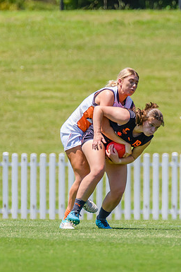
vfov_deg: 1.5
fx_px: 10179
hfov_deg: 1.0
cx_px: 147
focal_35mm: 1351
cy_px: 134
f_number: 7.1
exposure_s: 1/2000
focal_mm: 550
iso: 800
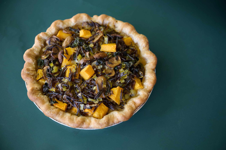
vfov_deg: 24.6
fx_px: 345
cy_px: 75
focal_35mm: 55
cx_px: 113
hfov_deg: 36.3
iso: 2500
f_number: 3.2
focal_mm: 55
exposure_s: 1/320
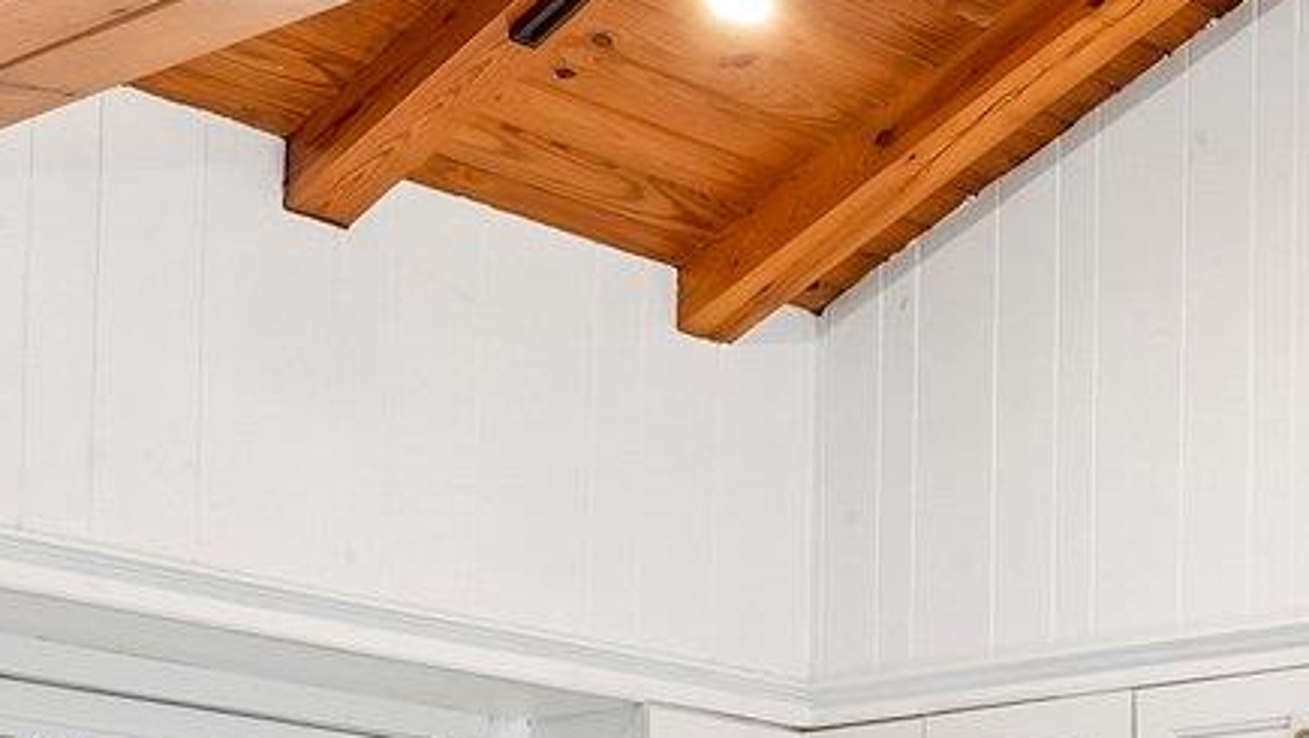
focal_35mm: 74
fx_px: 2569
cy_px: 1197
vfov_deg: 14.8
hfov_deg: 22.9
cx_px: 1992
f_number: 8
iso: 320
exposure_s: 1/30
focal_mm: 10
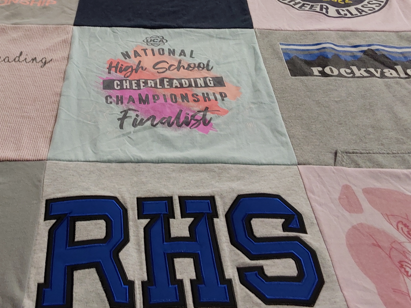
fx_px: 522
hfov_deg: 42.1
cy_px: 90
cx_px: 120
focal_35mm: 44
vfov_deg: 32.5
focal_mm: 2.91
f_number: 1.9
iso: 64
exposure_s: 1/50
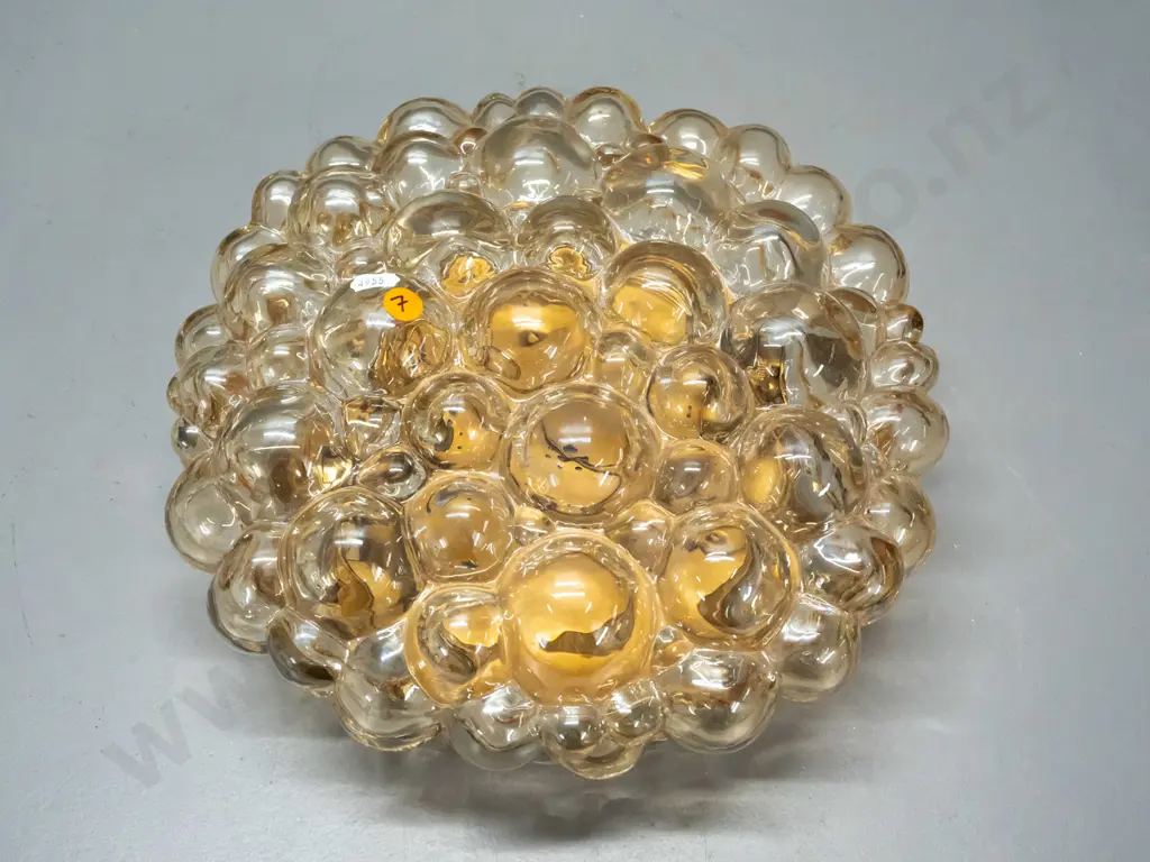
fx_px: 1395
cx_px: 575
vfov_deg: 34.3
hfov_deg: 44.8
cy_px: 431
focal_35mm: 42
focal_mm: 21
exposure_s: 1/250
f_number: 5.6
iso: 3200
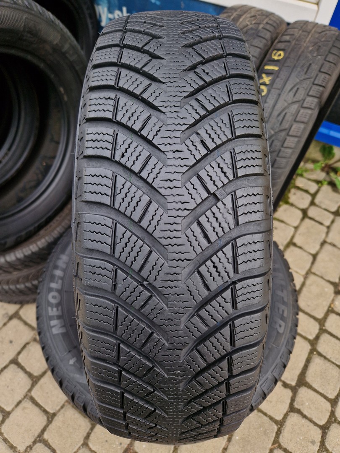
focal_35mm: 23
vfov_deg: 73.9
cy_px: 226
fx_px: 301
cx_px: 170
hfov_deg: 58.9
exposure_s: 1/468
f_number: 1.8
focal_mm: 5.4
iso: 50
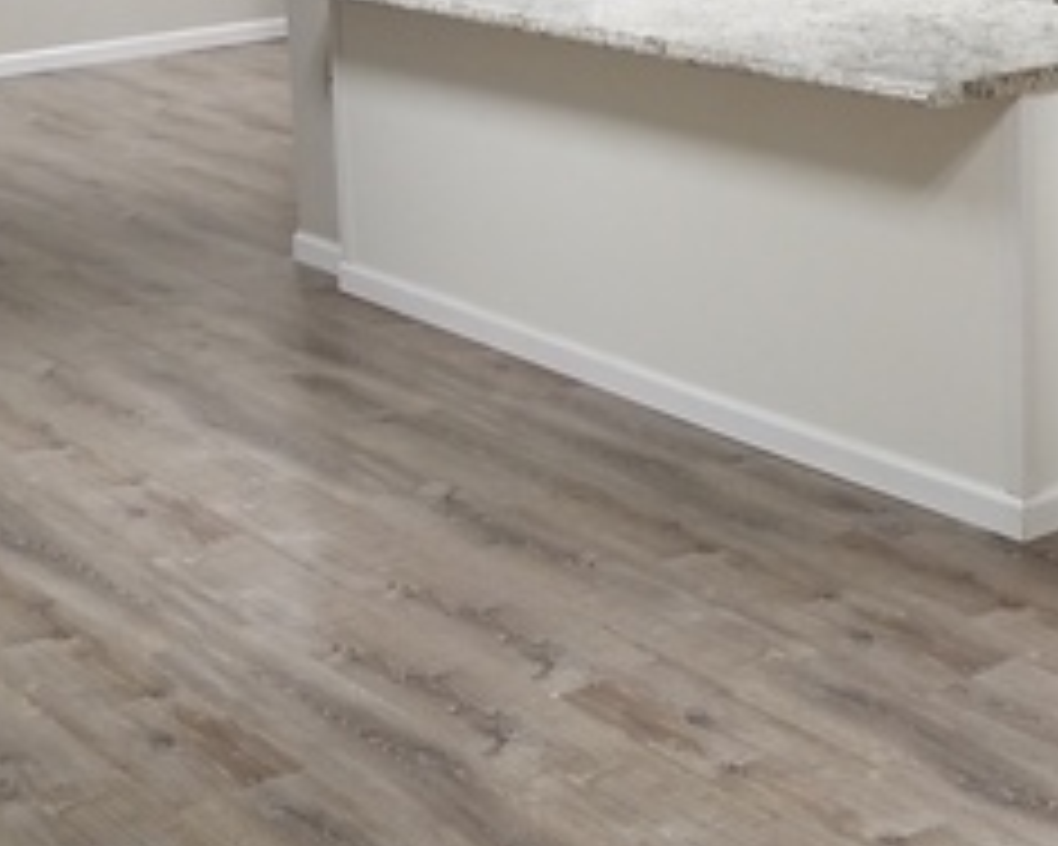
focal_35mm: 72
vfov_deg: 21.0
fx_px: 2255
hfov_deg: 26.3
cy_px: 158
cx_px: 696
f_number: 1.7
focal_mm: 4.2
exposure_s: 1/60
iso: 100
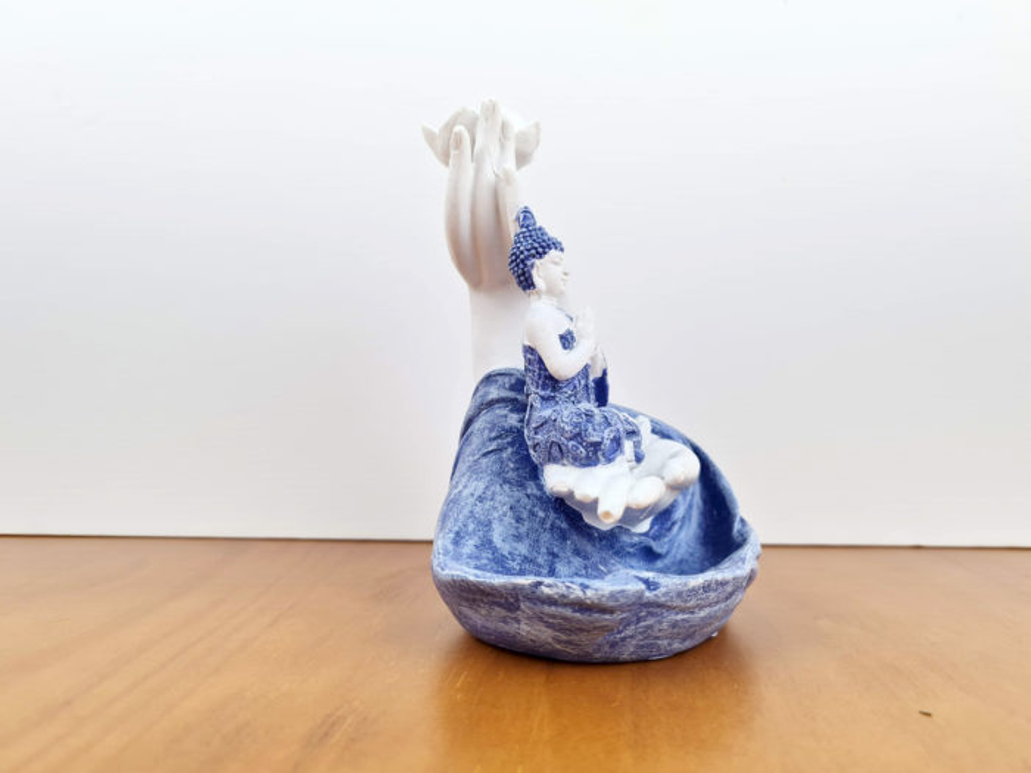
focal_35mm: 26
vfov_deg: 53.1
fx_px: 774
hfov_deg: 67.3
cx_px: 516
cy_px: 386
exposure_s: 1/348
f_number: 1.8
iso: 50
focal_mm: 5.4
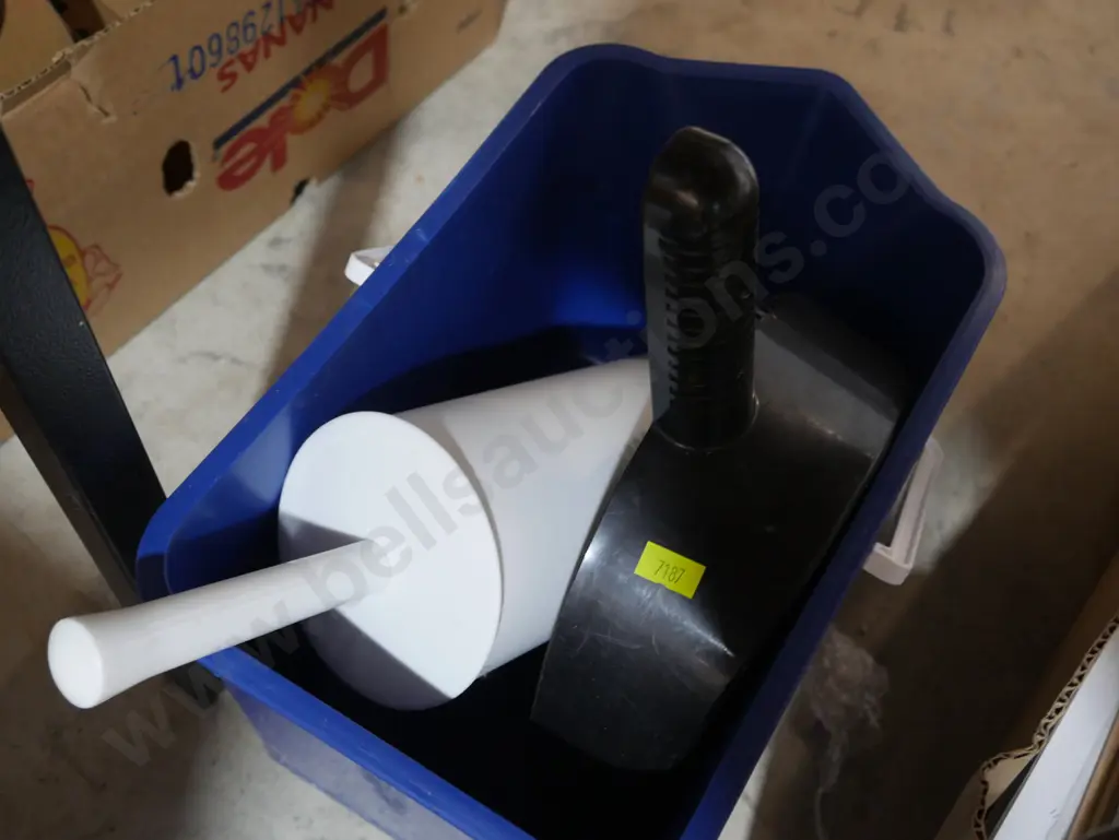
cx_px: 560
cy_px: 420
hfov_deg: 46.8
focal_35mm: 40
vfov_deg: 36.0
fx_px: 1294
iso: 1250
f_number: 4.5
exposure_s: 1/60
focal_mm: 20
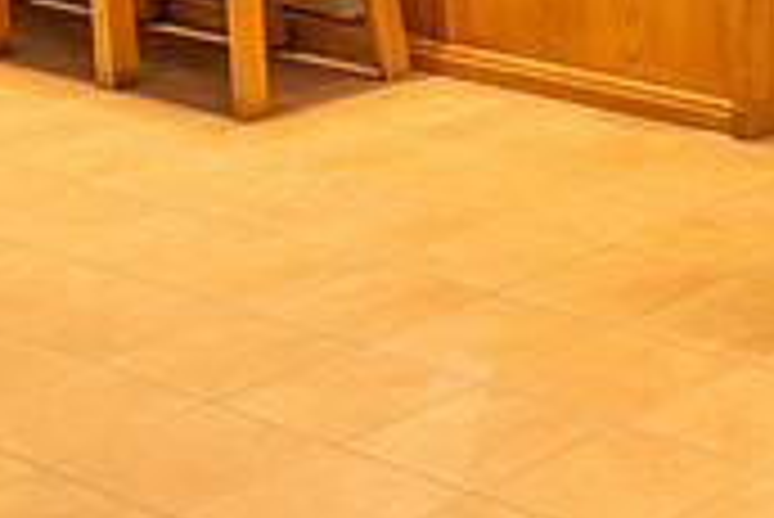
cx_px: 1012
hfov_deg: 16.4
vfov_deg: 11.3
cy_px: -182
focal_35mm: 118
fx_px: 2539
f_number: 2.8
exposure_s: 1/160
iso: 1600
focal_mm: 35
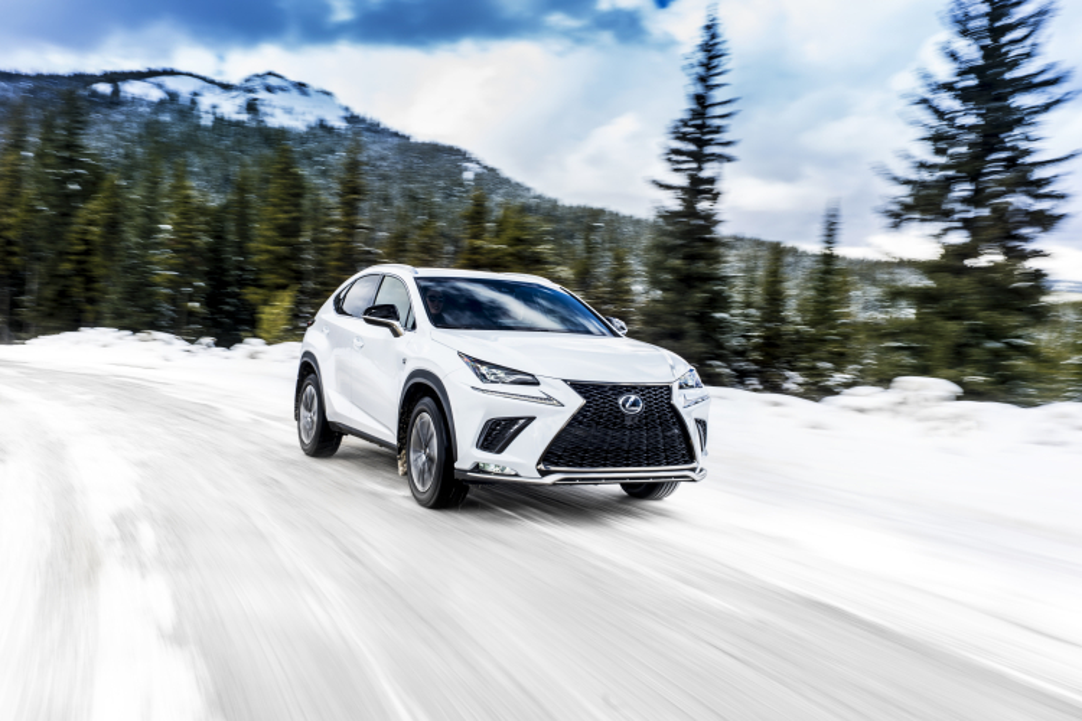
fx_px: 1052
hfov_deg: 54.4
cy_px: 360
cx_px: 541
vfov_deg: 37.9
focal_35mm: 35
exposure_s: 1/20
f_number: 11
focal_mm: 35
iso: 80
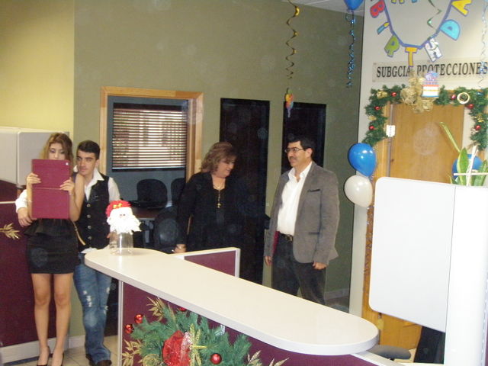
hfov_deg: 37.5
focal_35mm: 51
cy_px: 183
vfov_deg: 28.6
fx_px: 719
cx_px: 244
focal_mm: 9.13
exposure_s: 1/40
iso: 640
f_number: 4
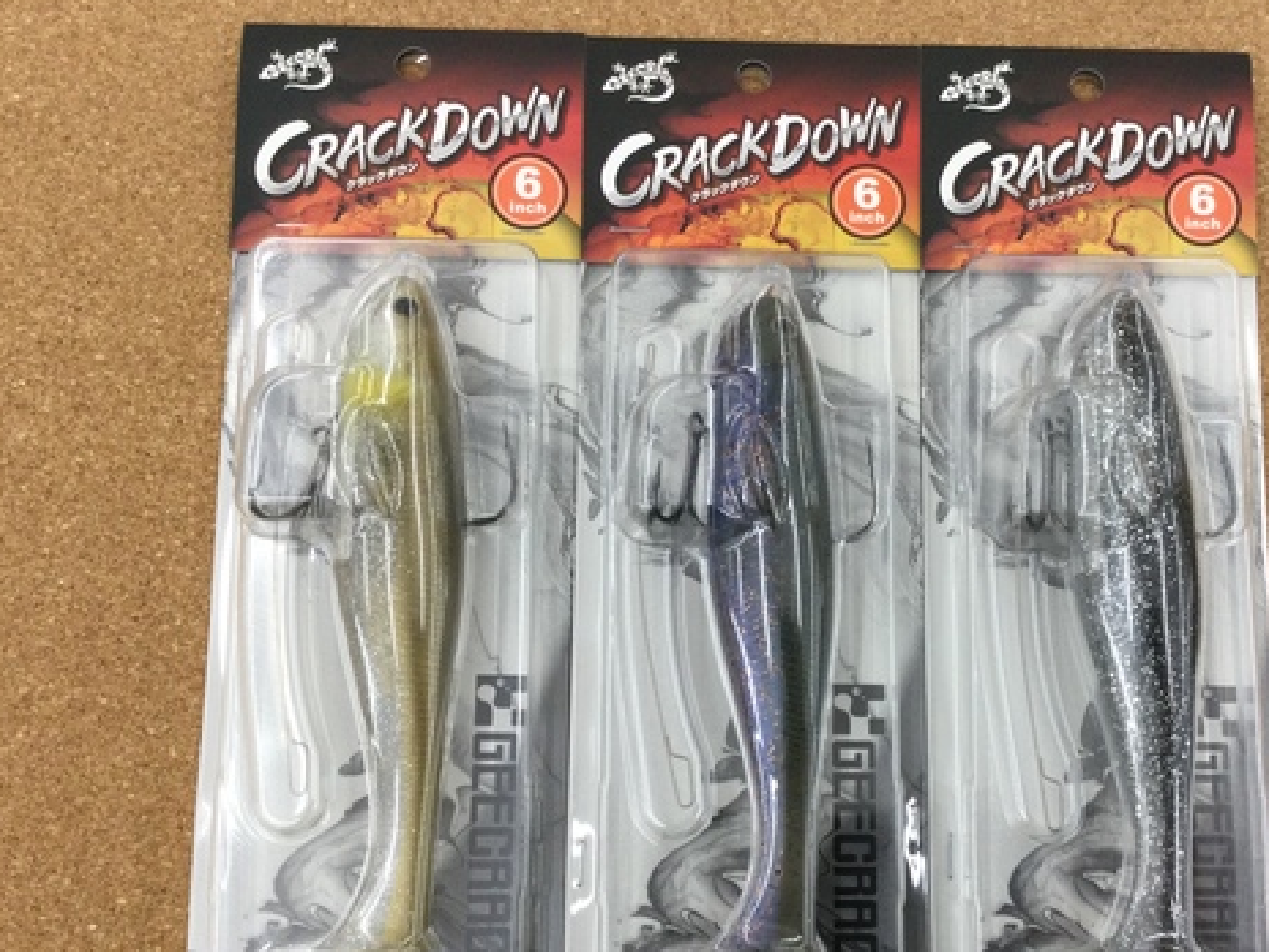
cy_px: 584
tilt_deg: -81.4
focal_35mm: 40
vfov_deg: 35.8
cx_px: 767
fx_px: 1467
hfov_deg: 46.5
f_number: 2.4
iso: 25
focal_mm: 3.3
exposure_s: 1/30
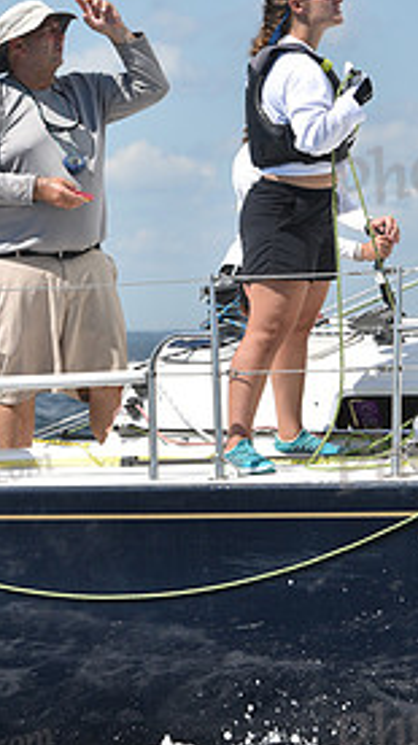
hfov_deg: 4.5
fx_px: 5307
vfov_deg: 8.0
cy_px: 323
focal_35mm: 269
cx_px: 194
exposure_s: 1/1250
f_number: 9
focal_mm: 122
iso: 320
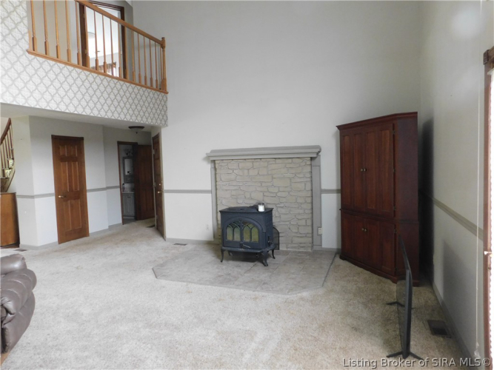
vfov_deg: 58.9
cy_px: 185
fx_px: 328
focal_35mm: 23
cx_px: 247
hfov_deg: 73.9
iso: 360
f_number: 3
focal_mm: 4
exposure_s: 1/30
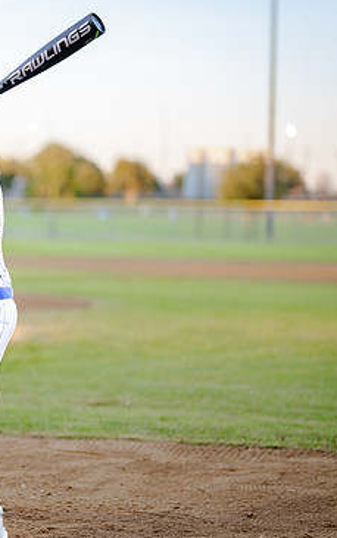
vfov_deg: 21.0
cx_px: -61
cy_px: 270
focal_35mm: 99
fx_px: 1454
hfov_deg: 12.9
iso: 250
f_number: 1.2
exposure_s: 1/1000
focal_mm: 50
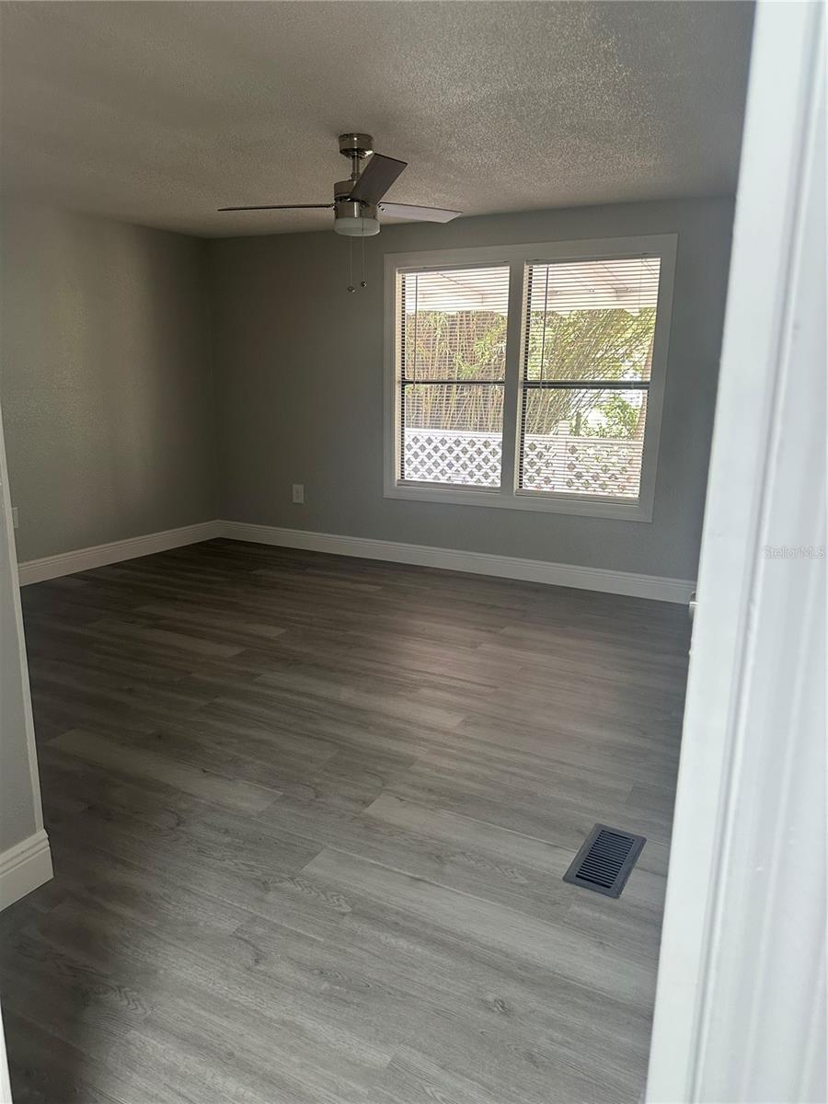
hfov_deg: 56.8
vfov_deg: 71.6
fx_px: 765
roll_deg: -1.3
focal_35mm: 24
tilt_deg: -12.7
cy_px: 552
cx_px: 414
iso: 250
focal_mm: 6.86
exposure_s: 1/103
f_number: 1.78
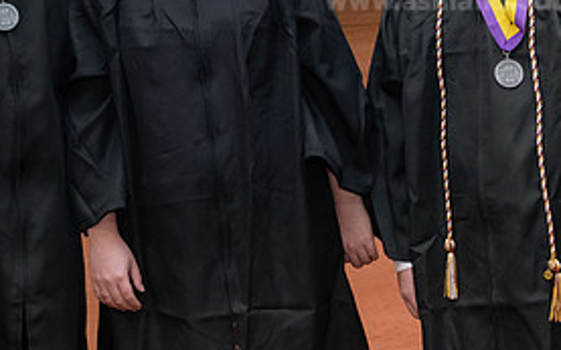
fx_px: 1467
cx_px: 233
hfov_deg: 21.6
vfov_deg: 13.5
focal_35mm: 96
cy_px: 43
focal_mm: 45
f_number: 5.6
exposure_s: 1/160
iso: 2000
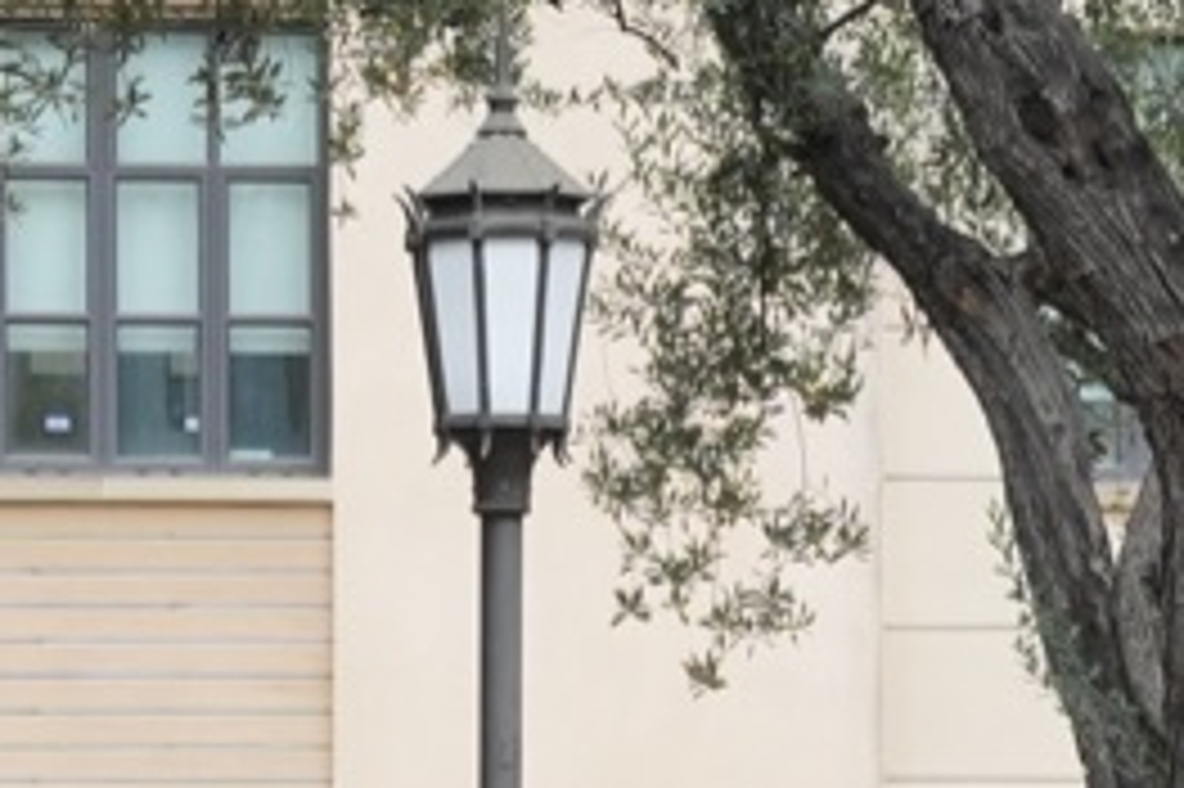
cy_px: 1727
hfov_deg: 7.5
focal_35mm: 274
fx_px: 9006
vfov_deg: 4.9
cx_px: 356
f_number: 8
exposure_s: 1/50
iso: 640
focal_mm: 36
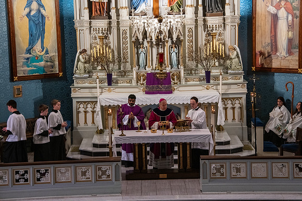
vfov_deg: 12.2
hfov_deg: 18.3
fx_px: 940
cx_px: 151
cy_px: 100
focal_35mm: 112
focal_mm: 112
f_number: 11
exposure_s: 1/80
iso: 4000
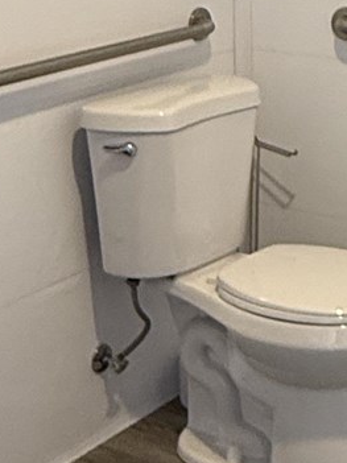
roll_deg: +0.1
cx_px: 307
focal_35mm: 92
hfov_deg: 15.9
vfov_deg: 20.6
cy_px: -9
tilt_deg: -6.5
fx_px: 1230
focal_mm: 2.22
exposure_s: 1/60
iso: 200
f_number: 2.2
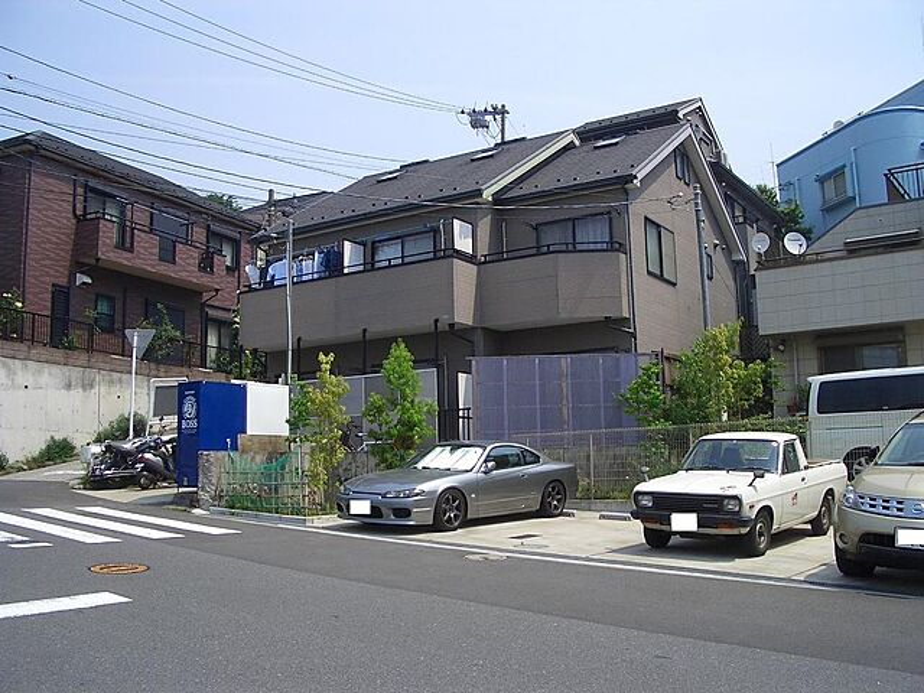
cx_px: 462
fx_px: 934
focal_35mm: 35
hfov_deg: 52.6
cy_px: 346
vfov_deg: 40.7
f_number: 4.3
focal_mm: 5.8
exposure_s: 1/640
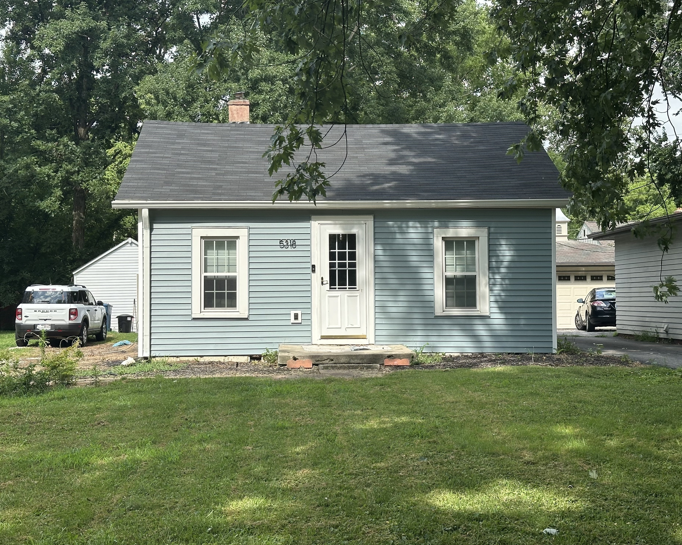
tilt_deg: +2.4
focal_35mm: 51
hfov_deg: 36.6
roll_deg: +0.3
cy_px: 271
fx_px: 1029
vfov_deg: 29.7
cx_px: 318
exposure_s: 1/2028
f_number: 1.78
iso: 64
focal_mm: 6.86
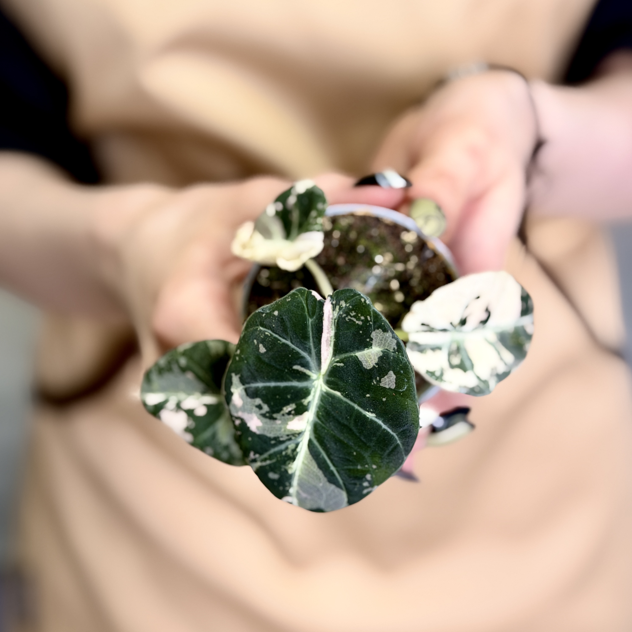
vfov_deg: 30.0
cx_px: 317
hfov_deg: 30.0
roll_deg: +2.4
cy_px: 312
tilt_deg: -26.0
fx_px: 1177
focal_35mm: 57
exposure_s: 1/121
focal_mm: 6.76
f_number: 1.78
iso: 64
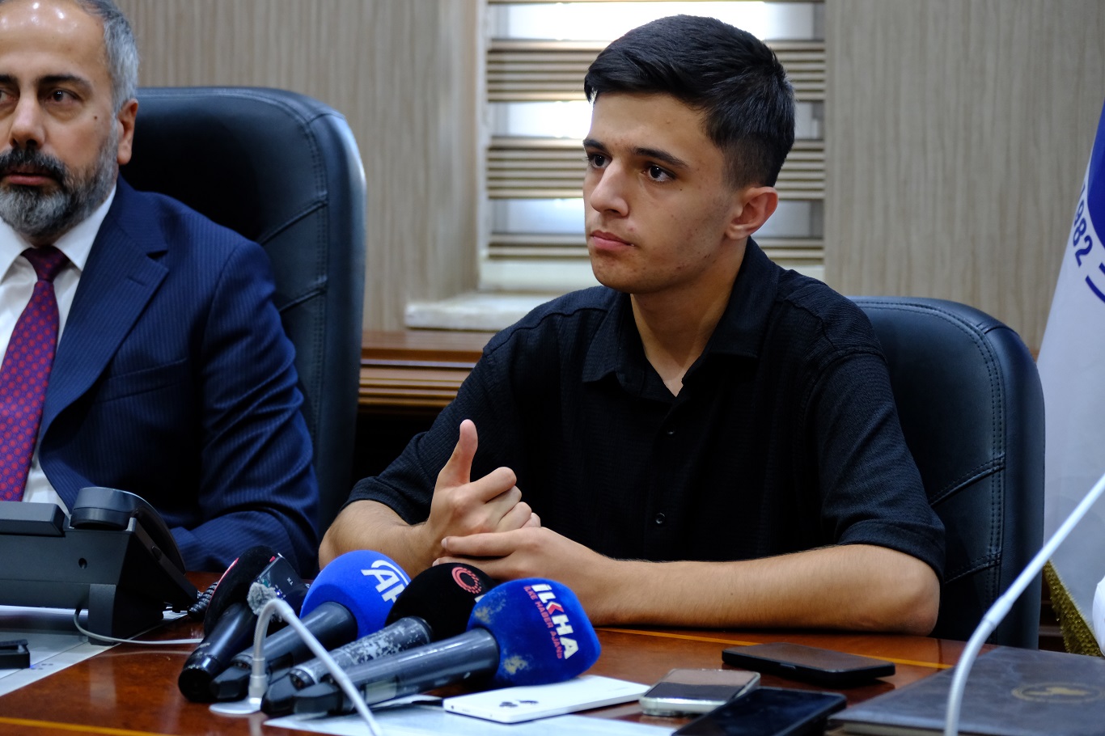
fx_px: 3498
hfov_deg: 18.0
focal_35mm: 114
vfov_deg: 12.0
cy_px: 368
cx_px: 552
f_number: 4
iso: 1600
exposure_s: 1/30
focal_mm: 76.3
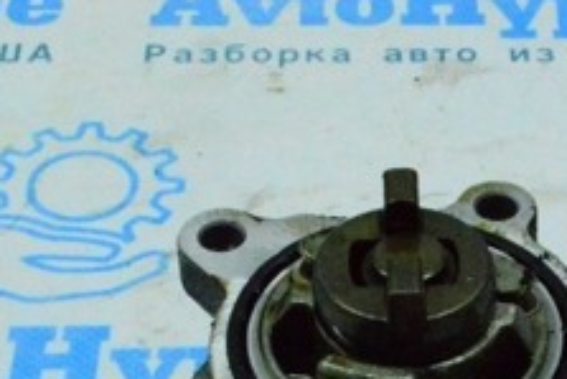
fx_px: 1961
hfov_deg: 16.2
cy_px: 538
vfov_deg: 10.7
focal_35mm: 124
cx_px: 509
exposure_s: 1/80
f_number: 29
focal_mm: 29
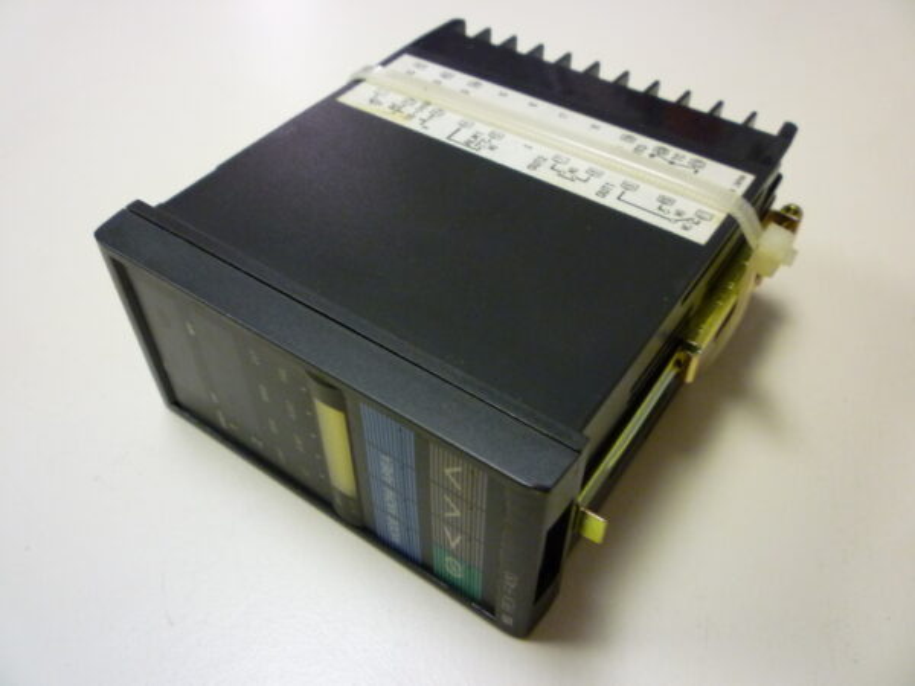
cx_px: 458
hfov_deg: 61.7
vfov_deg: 48.2
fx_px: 767
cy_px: 343
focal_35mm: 29
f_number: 3.3
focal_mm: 5.2
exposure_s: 1/20
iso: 400
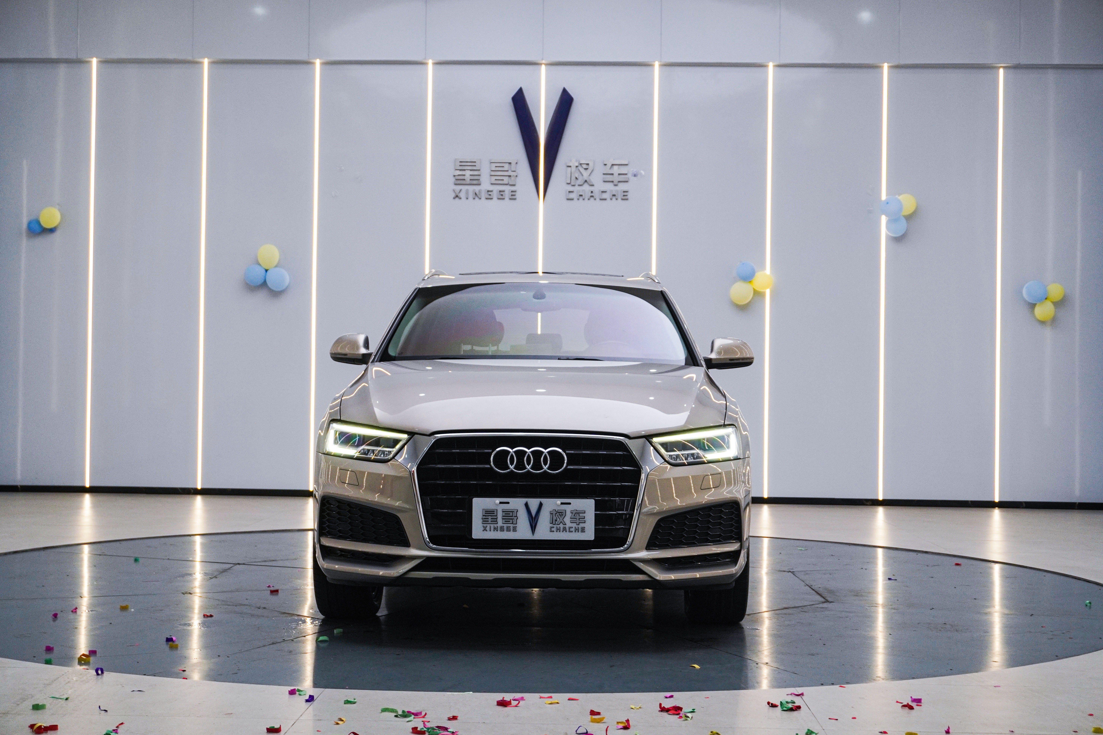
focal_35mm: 50
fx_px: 1517
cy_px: 368
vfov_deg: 27.3
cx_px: 552
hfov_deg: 40.0
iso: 500
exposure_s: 1/80
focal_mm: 33
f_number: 6.3
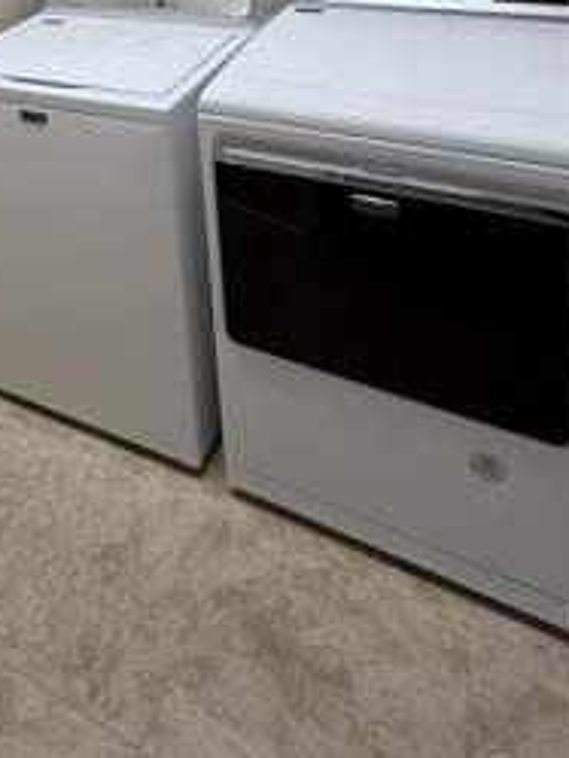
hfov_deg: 38.0
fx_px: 788
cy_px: -9
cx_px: 100
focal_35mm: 36
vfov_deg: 43.5
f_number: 2.2
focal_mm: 2.22
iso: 100
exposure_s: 1/100
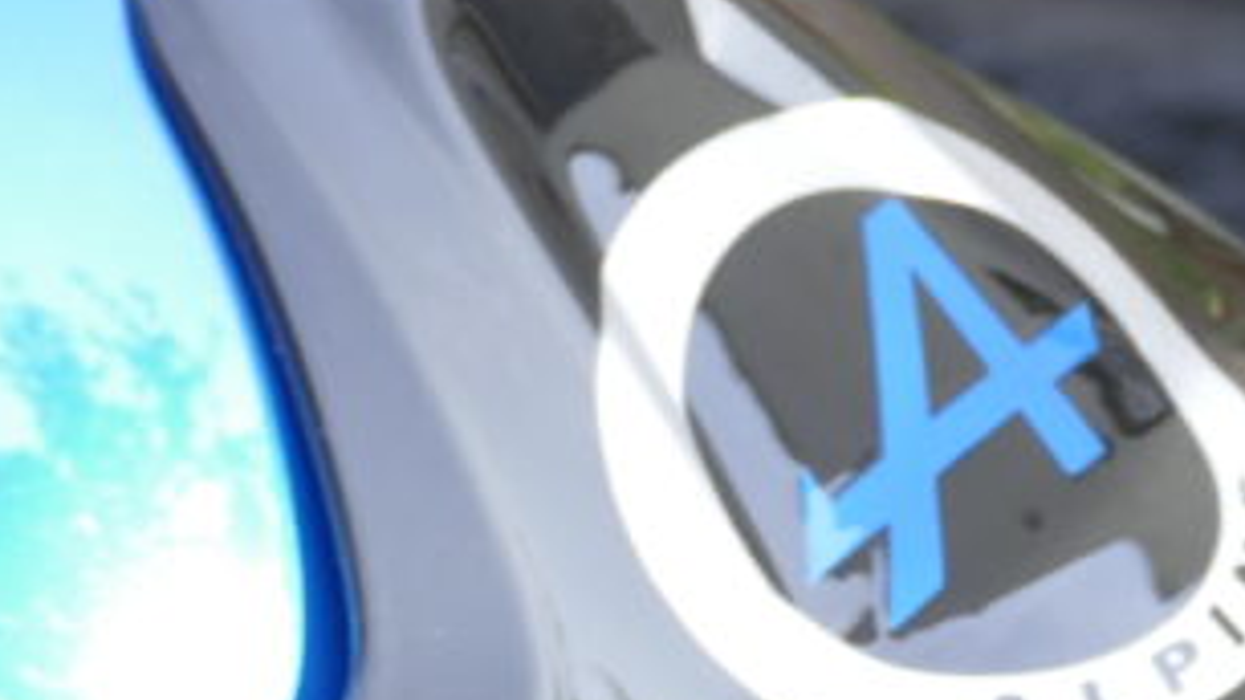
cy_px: 1241
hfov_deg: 5.4
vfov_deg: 3.1
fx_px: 13005
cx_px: -639
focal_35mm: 394
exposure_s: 1/80
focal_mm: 34.91
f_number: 3.8
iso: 125
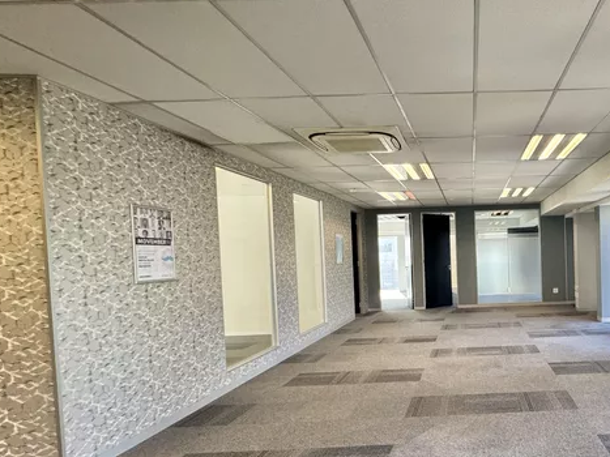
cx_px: 482
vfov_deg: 56.5
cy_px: 266
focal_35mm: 24
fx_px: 423
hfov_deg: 65.6
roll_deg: +1.9
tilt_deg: -1.6
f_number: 2.2
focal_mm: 2.22
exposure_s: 1/100
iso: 160
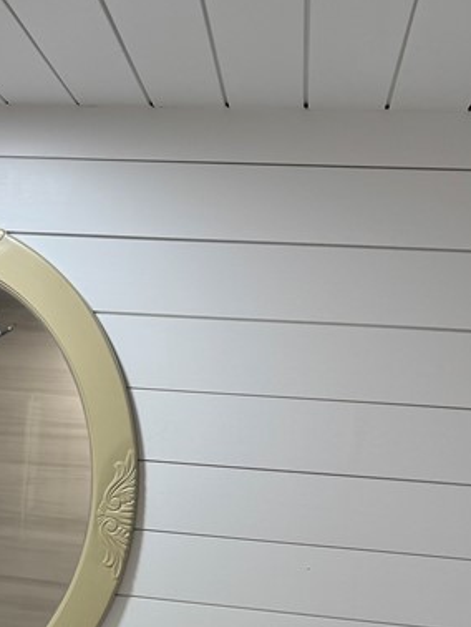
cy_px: 654
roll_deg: -4.6
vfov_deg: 27.7
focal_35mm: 65
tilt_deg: -13.1
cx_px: -8
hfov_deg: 21.7
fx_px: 1178
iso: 100
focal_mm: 6.76
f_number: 1.78
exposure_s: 1/111
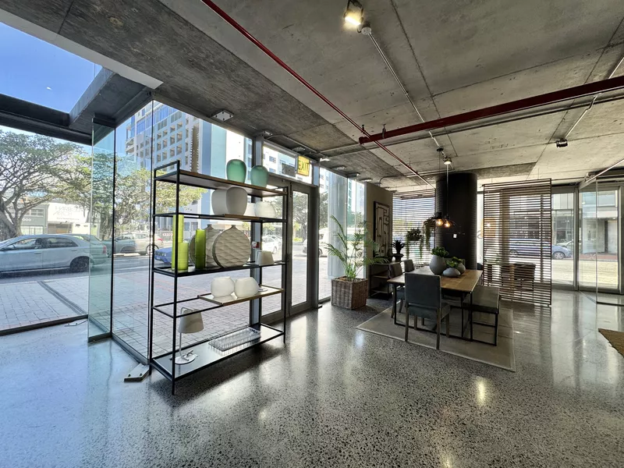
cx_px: 312
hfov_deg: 102.1
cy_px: 234
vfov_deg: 85.7
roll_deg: -0.5
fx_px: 252
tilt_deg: +0.3
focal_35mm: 14
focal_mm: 2.22
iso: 40
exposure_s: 1/108
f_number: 2.2
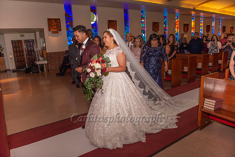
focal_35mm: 24
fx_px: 157
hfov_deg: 73.8
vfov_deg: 53.1
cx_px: 118
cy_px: 78
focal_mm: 24
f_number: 4.5
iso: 400
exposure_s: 1/250
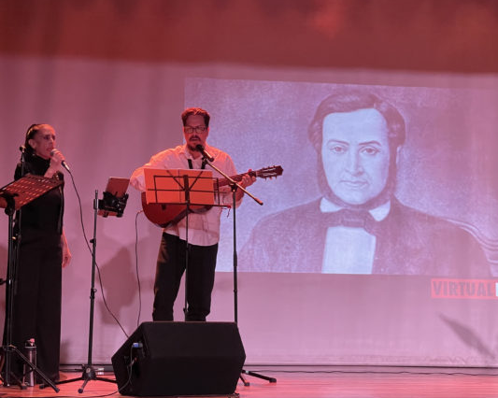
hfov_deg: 21.3
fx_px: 1326
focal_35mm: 90
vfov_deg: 17.1
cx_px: 239
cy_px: 169
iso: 320
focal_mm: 7.5
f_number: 2.2
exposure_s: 1/59
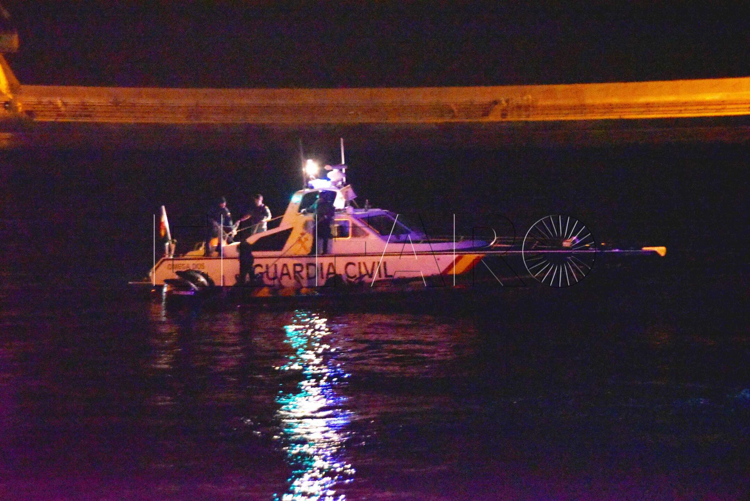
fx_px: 2813
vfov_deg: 10.2
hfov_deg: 15.2
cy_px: 250
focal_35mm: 135
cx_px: 375
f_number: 5.6
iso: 12800
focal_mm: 135
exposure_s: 1/80
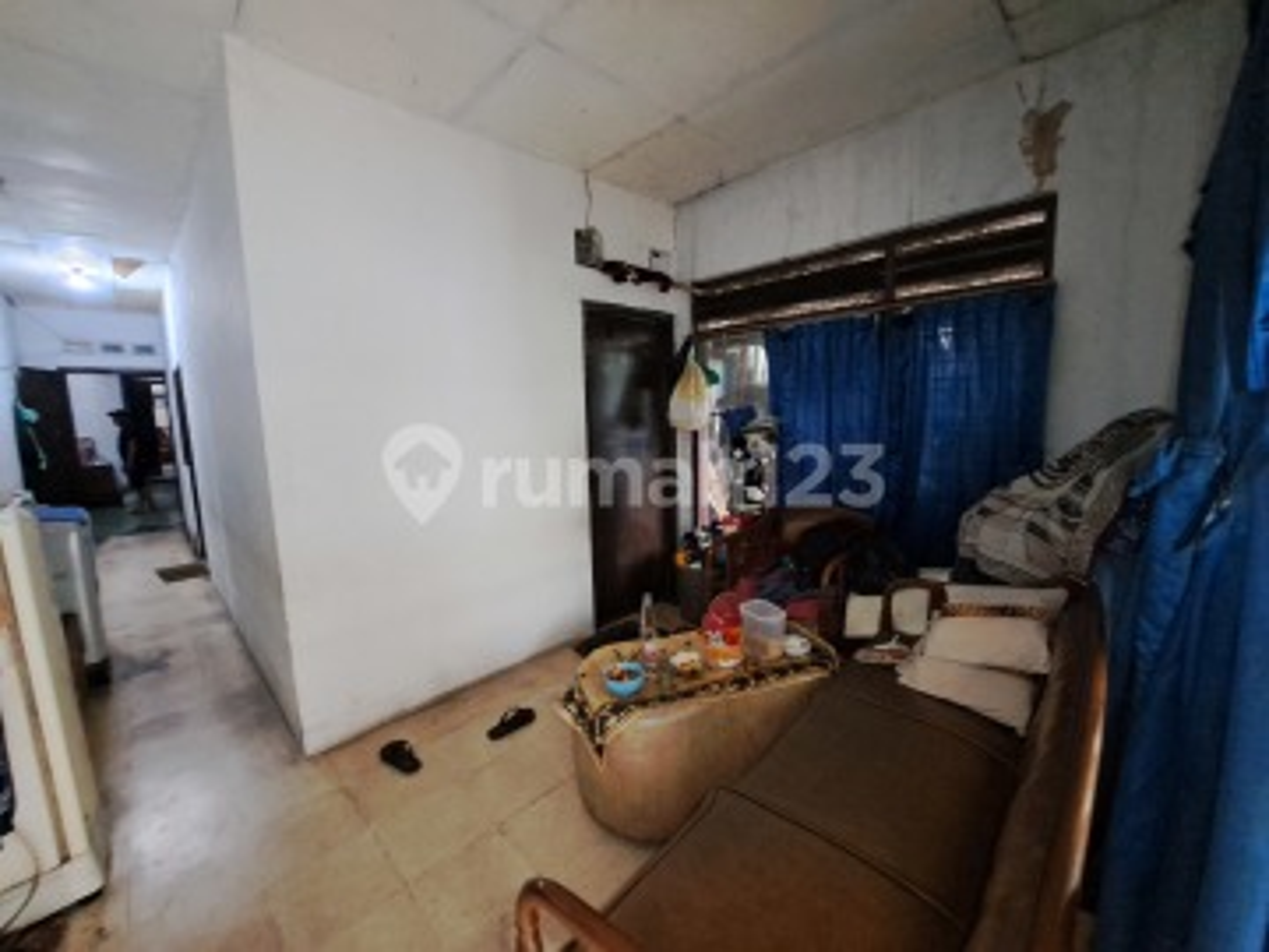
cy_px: 476
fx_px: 477
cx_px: 634
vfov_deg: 89.9
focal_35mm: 13
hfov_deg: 106.2
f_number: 2.2
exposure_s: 1/20
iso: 800
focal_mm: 1.74
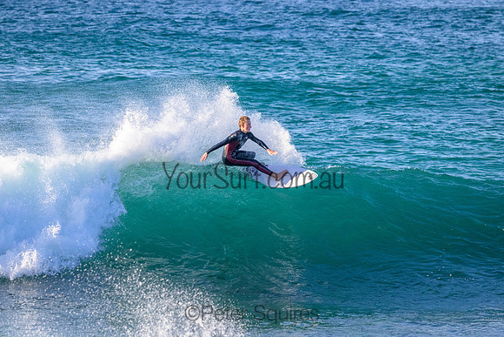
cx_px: 252
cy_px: 168
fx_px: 5741
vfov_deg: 3.4
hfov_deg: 5.0
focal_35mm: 410
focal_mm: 410
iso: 3200
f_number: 10
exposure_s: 1/2000
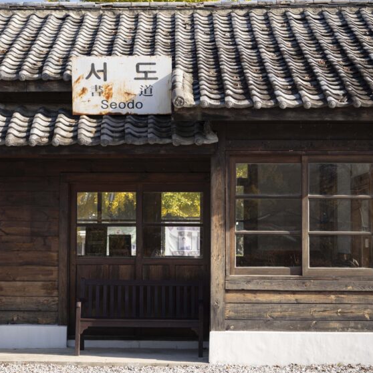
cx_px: 144
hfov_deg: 22.2
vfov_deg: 22.2
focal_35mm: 78
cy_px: 183
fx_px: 951
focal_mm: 50
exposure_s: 1/200
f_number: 5.6
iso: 100
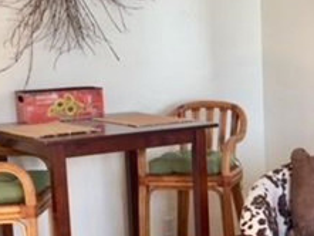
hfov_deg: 22.3
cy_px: 158
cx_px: 321
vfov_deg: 17.5
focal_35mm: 84
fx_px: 762
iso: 32
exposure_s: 1/60
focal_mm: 4.15
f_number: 2.2
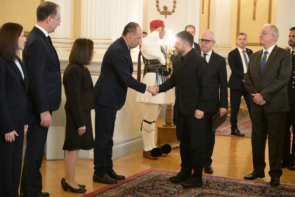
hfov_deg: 28.5
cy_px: 98
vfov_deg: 19.2
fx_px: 582
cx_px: 148
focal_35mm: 71
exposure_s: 1/250
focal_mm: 71
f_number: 5
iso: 8000
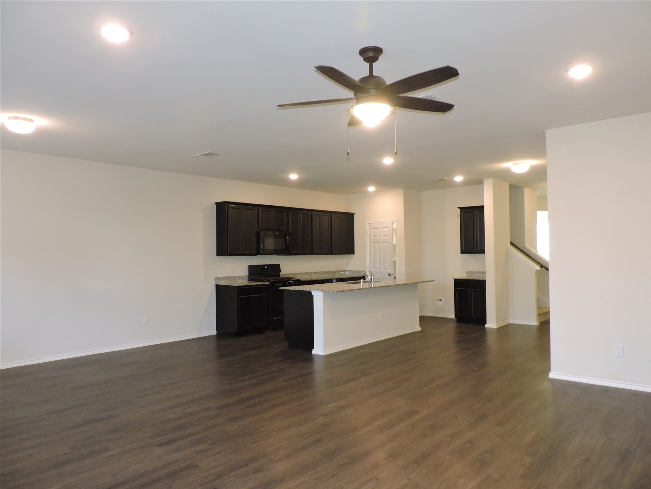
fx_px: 451
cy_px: 244
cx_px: 326
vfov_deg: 56.8
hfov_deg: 71.6
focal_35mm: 24
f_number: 3
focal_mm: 4.3
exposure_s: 1/40
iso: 360
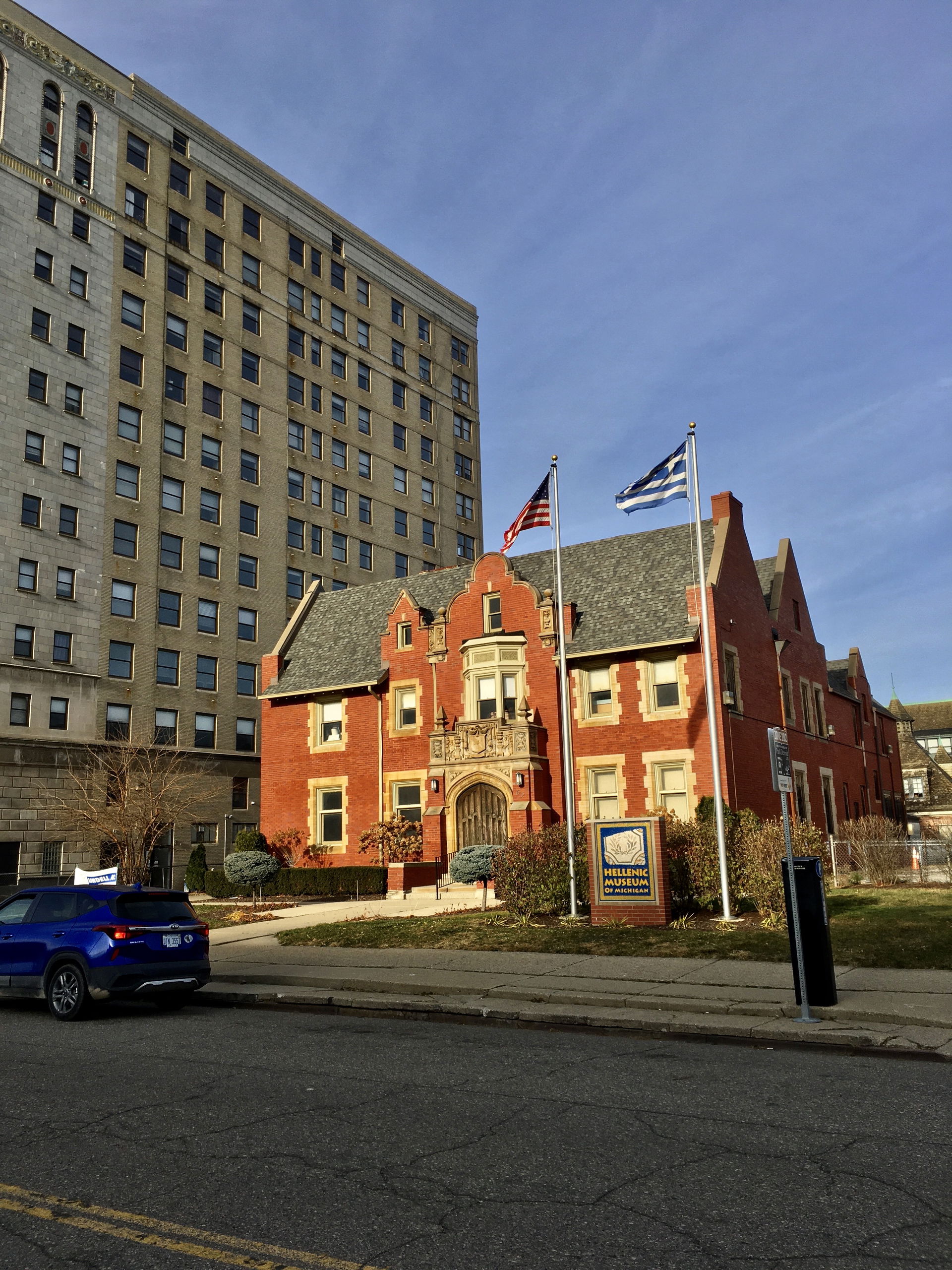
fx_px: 1063
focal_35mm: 29
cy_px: 635
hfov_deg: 48.2
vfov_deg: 61.7
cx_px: 476
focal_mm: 4.15
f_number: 2.2
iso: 25
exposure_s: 1/1115
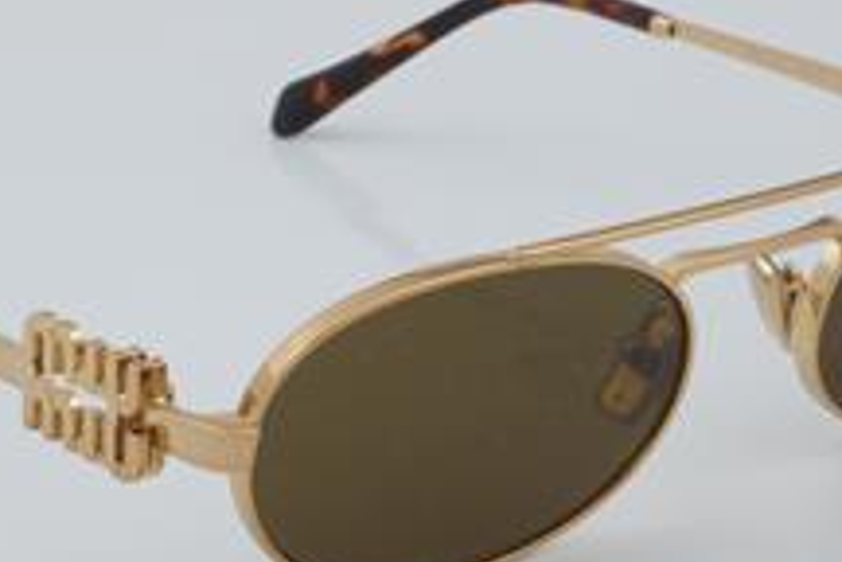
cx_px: 382
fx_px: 3251
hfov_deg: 14.8
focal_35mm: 139
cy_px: 258
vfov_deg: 9.9
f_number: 32
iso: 100
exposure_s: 1/4
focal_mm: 50
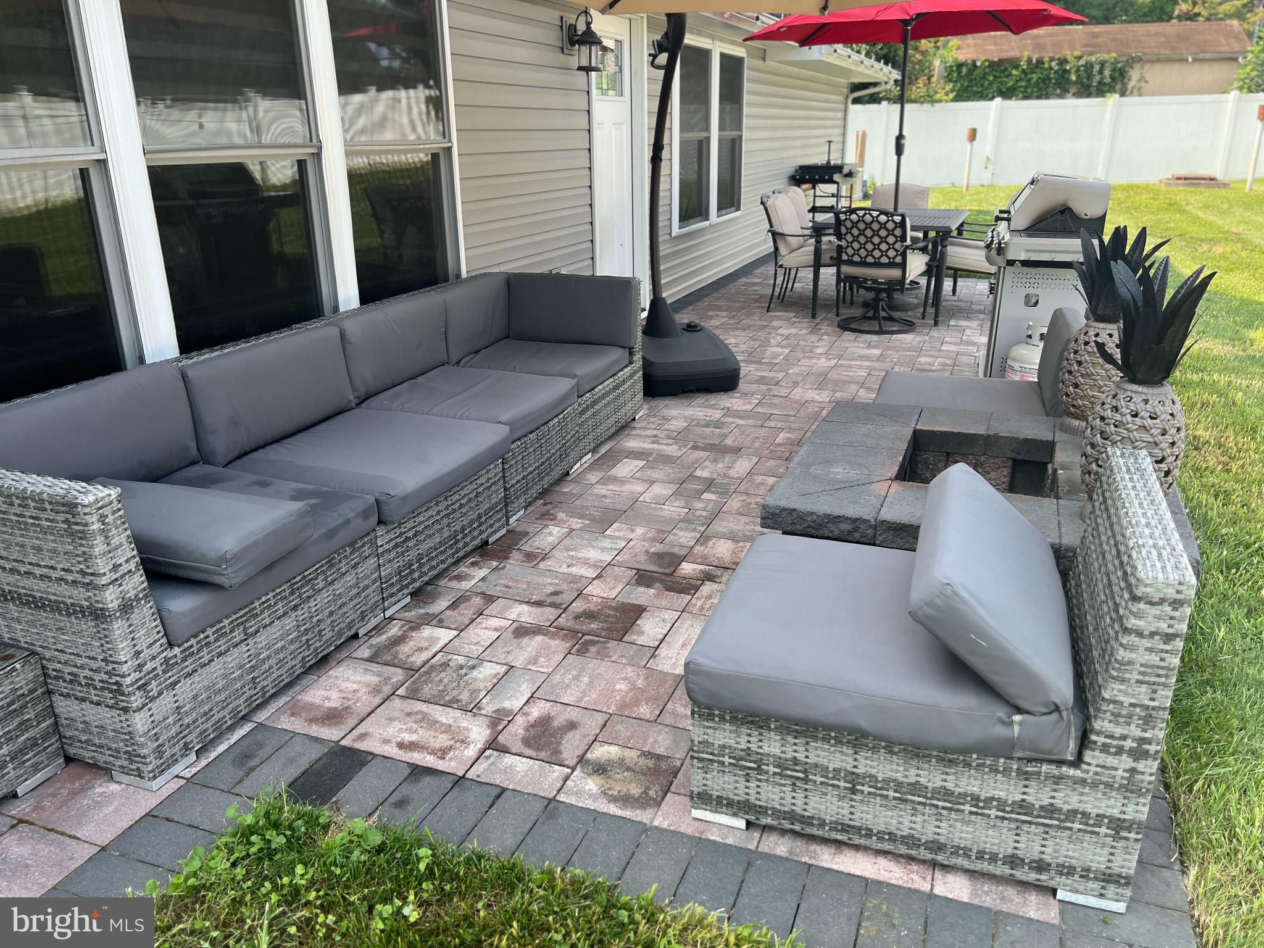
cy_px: 474
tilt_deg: -18.6
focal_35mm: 26
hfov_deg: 67.3
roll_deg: +2.0
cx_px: 632
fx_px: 949
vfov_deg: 53.1
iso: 50
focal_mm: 5.7
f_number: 1.5
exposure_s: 1/700
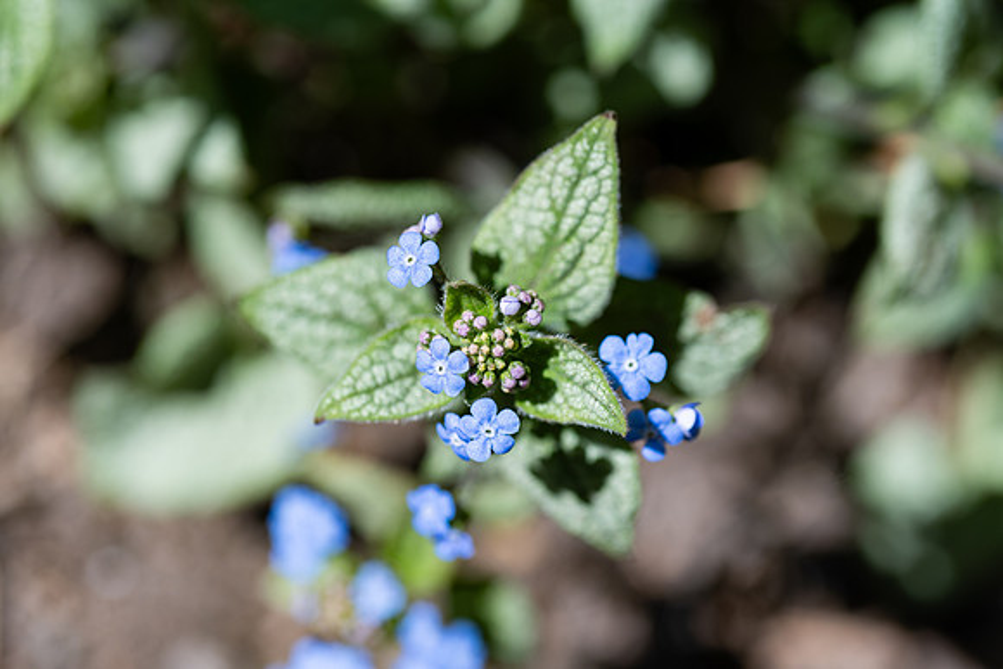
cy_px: 334
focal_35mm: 60
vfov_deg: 22.6
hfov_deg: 33.4
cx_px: 502
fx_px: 1672
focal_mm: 60
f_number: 5
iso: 100
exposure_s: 1/800
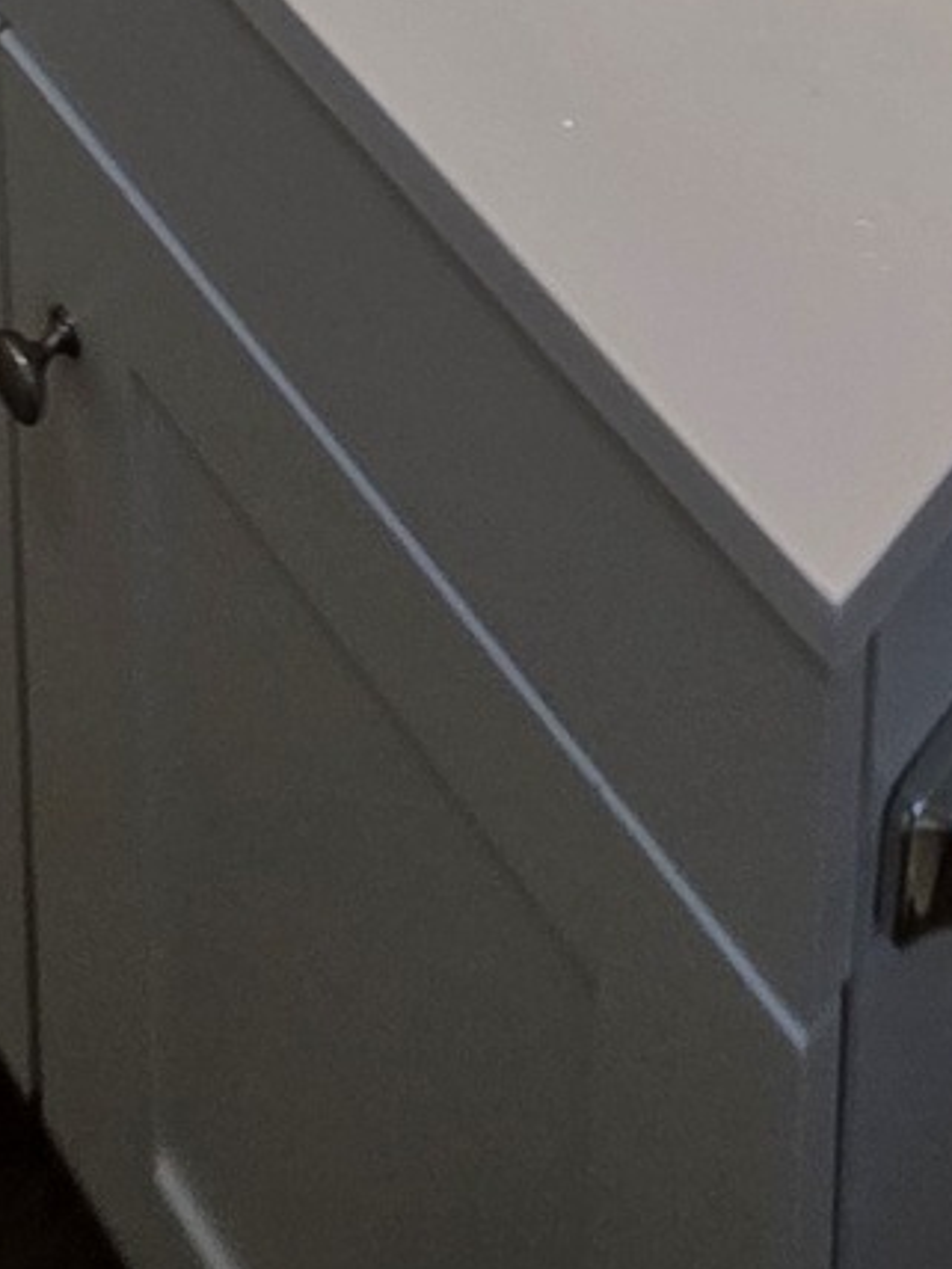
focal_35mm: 70
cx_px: 569
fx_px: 2567
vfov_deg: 13.3
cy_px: -2129
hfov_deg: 21.0
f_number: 1.9
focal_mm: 2.2
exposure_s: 1/120
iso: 100
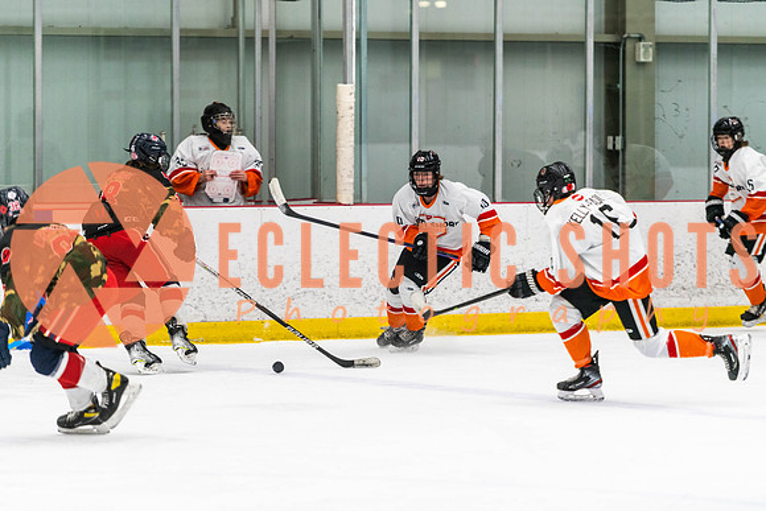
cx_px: 383
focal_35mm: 192
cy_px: 256
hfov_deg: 10.7
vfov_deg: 7.2
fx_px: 4086
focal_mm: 185
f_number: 2.8
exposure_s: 1/640
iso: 1600
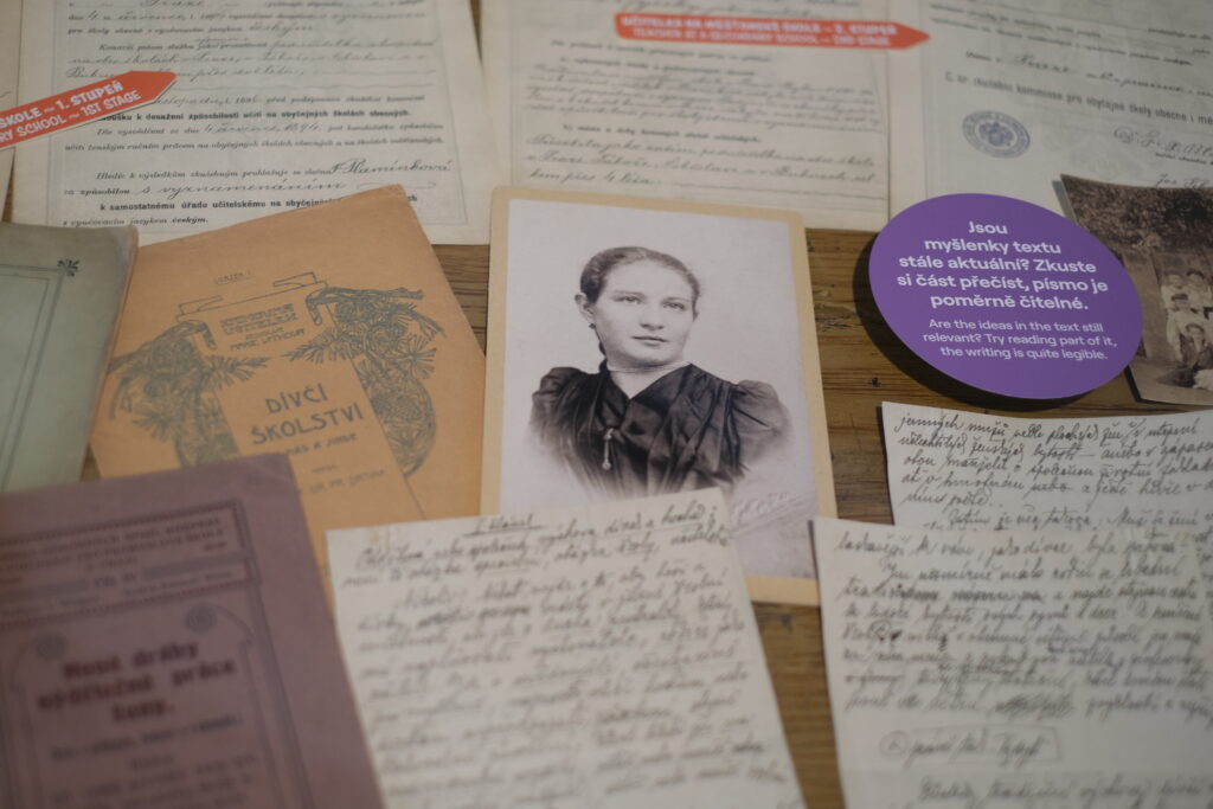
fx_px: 1786
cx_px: 606
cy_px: 404
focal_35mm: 53
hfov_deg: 37.5
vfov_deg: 25.5
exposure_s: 1/80
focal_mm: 35
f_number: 1.6
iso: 320
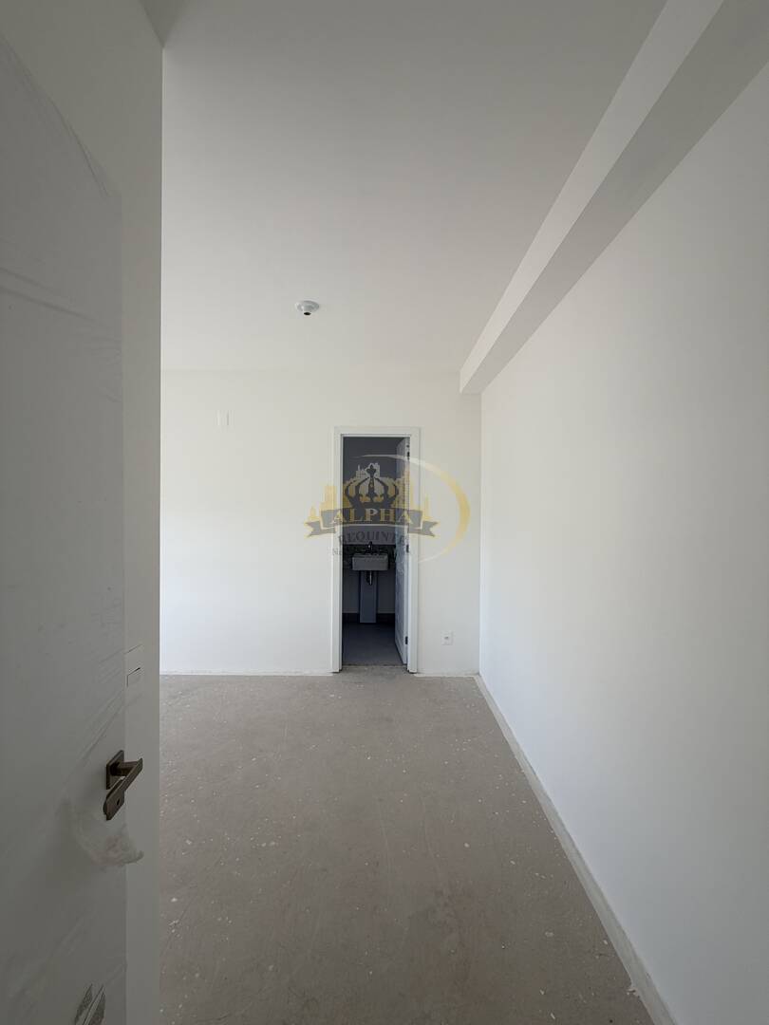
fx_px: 415
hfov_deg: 85.7
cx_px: 384
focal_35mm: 14
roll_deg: -0.4
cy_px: 512
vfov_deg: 102.1
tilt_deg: -0.5
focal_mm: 2.22
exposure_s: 1/158
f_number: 2.2
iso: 40
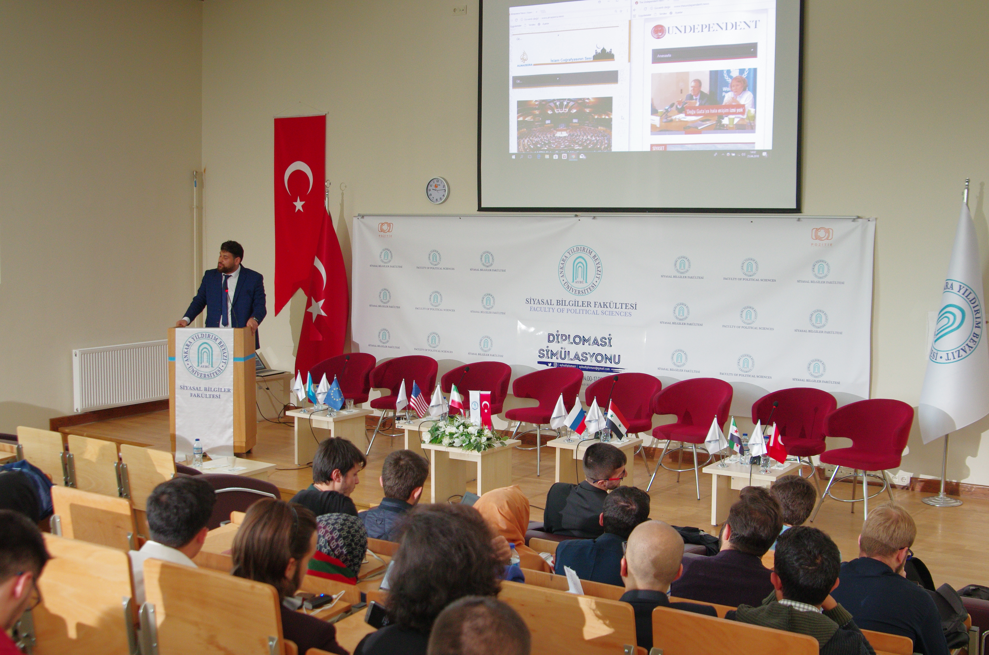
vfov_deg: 31.8
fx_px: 1151
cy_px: 328
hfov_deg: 46.5
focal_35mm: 42
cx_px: 494
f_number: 4.5
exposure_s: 1/80
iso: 1000
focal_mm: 28
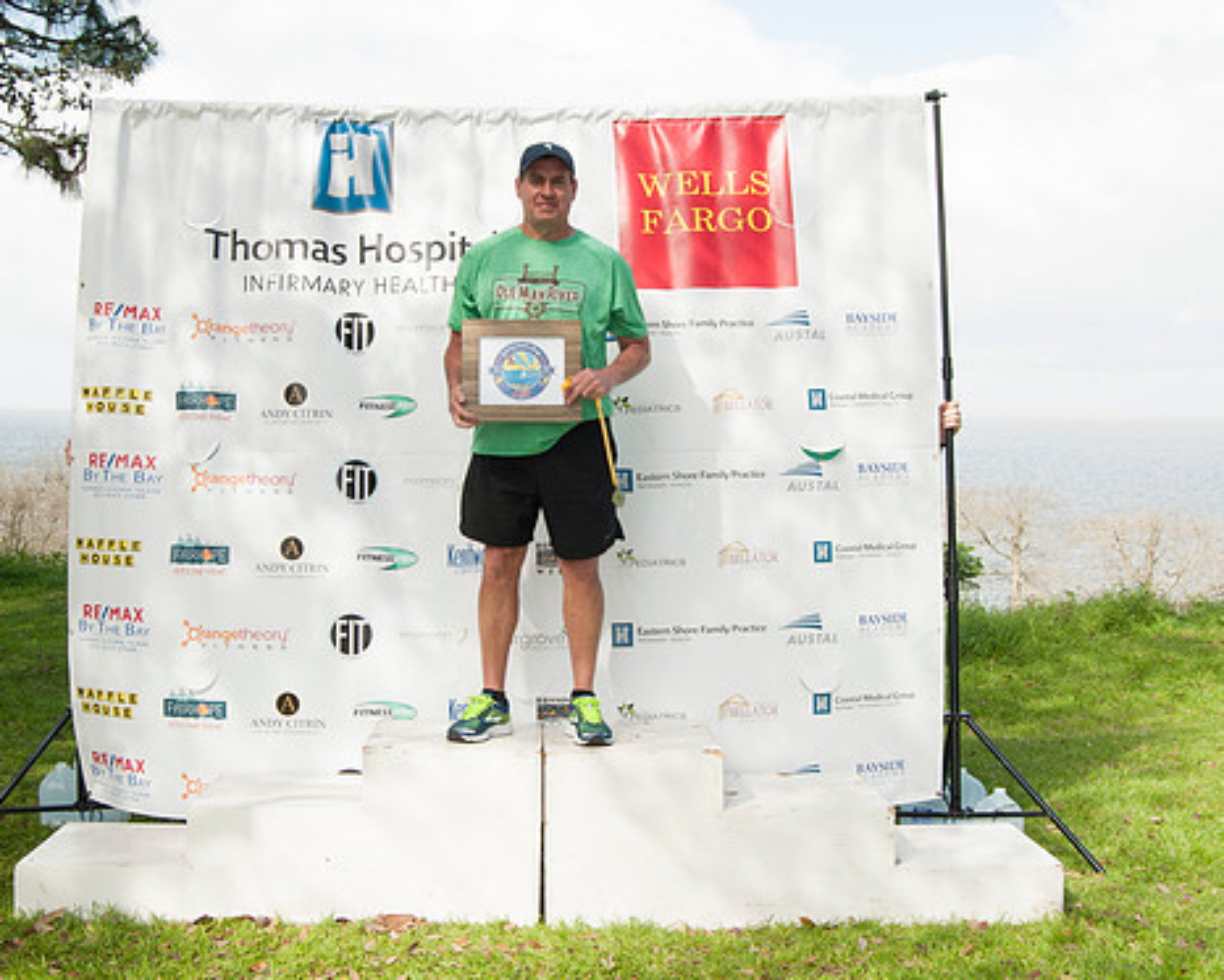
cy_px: 495
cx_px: 559
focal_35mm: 42
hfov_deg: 43.8
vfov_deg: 35.7
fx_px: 1522
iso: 250
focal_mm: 24
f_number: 9
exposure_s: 1/200
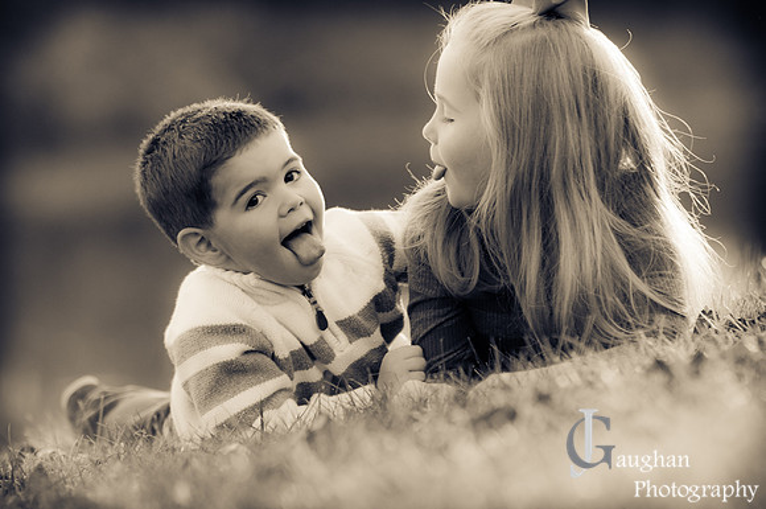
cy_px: 254
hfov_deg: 8.1
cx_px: 383
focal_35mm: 255
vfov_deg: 5.4
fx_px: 5418
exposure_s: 1/250
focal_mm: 170
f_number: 3.2
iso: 400
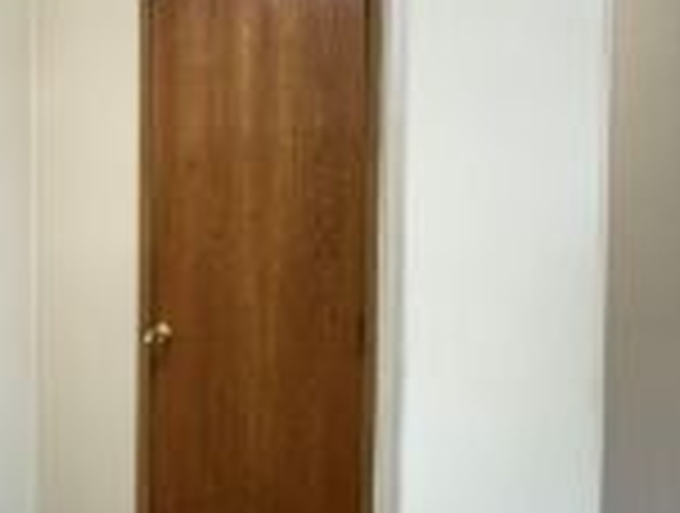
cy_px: 261
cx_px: -117
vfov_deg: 38.8
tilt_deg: -1.8
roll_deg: +0.2
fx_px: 729
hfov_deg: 38.4
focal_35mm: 37
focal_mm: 2.22
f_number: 2.2
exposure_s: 1/41
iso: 320
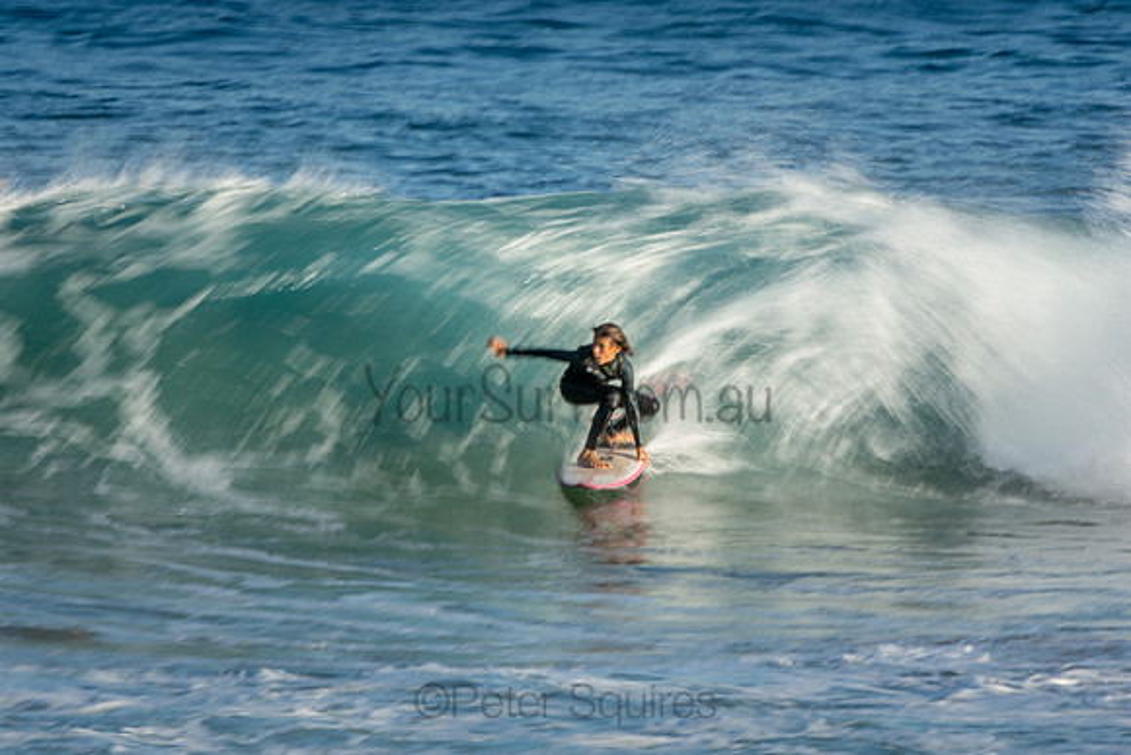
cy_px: 378
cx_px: 566
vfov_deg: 2.3
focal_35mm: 600
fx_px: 18854
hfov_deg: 3.4
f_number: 25
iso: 100
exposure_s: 1/20
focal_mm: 400
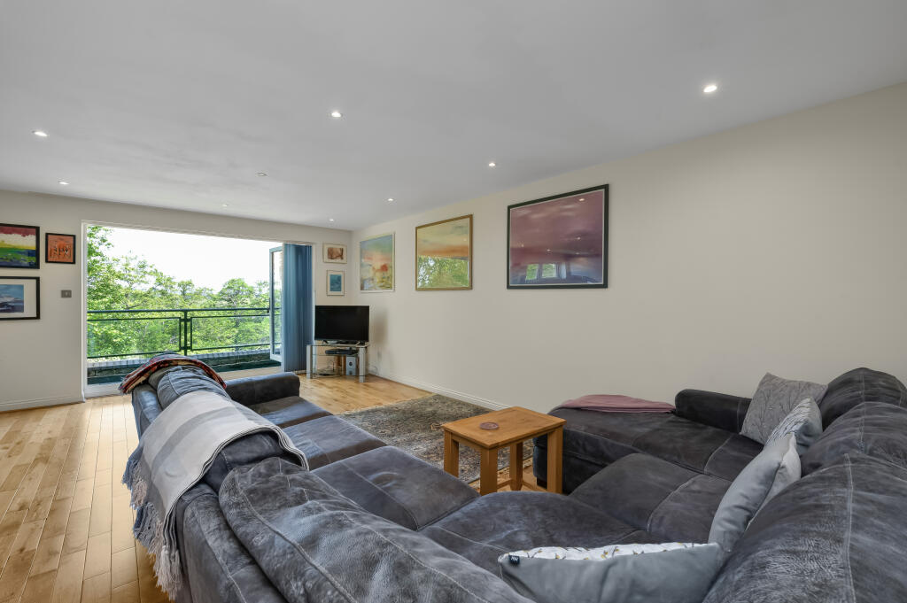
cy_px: 302
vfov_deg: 75.4
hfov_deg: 98.6
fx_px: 390
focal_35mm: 16
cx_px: 454
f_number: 10
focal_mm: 15.5
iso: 320
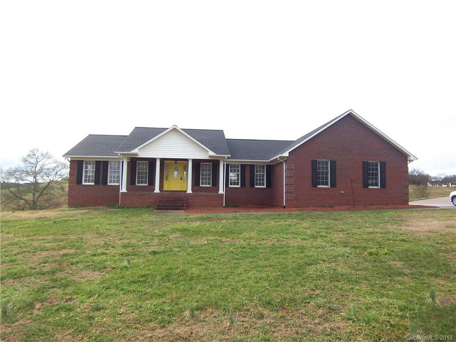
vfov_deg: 58.9
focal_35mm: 23
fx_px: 303
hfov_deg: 73.9
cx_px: 228
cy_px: 171
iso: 64
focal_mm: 3.8
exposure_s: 1/250
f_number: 2.8
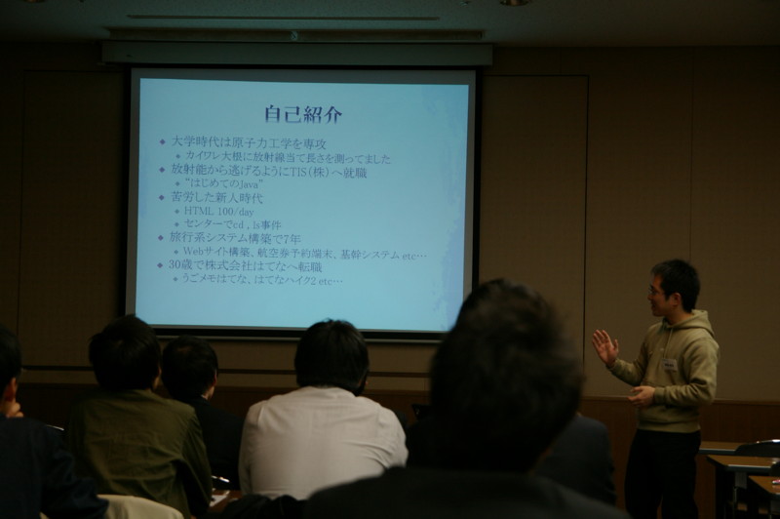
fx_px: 1624
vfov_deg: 18.2
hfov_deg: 27.0
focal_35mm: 75
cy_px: 260
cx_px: 390
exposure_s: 1/80
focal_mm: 50
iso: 400
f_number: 4
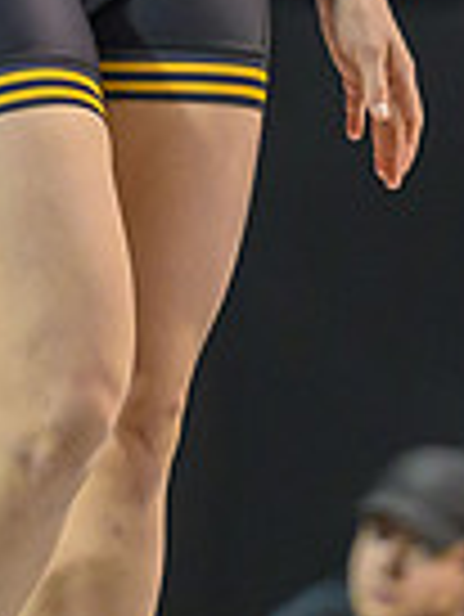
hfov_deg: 1.8
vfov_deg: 2.4
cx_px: -13
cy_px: -508
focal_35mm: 817
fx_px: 14579
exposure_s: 1/640
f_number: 2.8
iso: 4000
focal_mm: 140
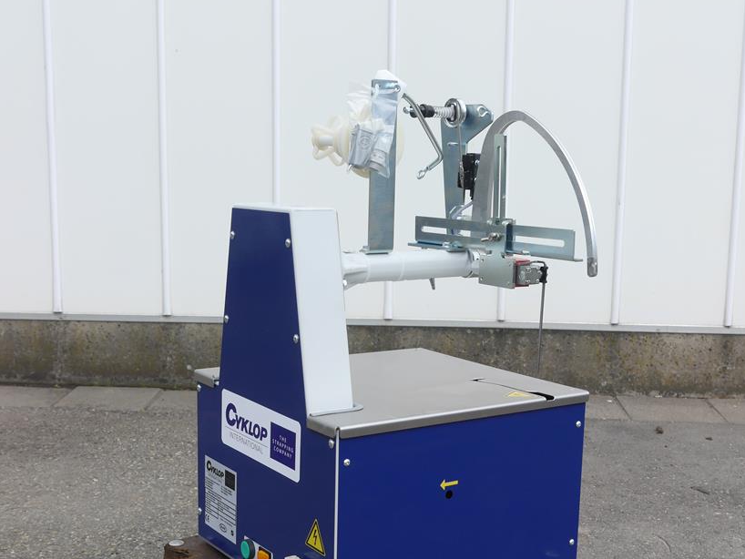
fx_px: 1076
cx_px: 377
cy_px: 326
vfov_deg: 29.1
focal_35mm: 50
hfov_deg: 38.2
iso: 160
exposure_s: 1/250
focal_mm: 20
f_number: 6.3
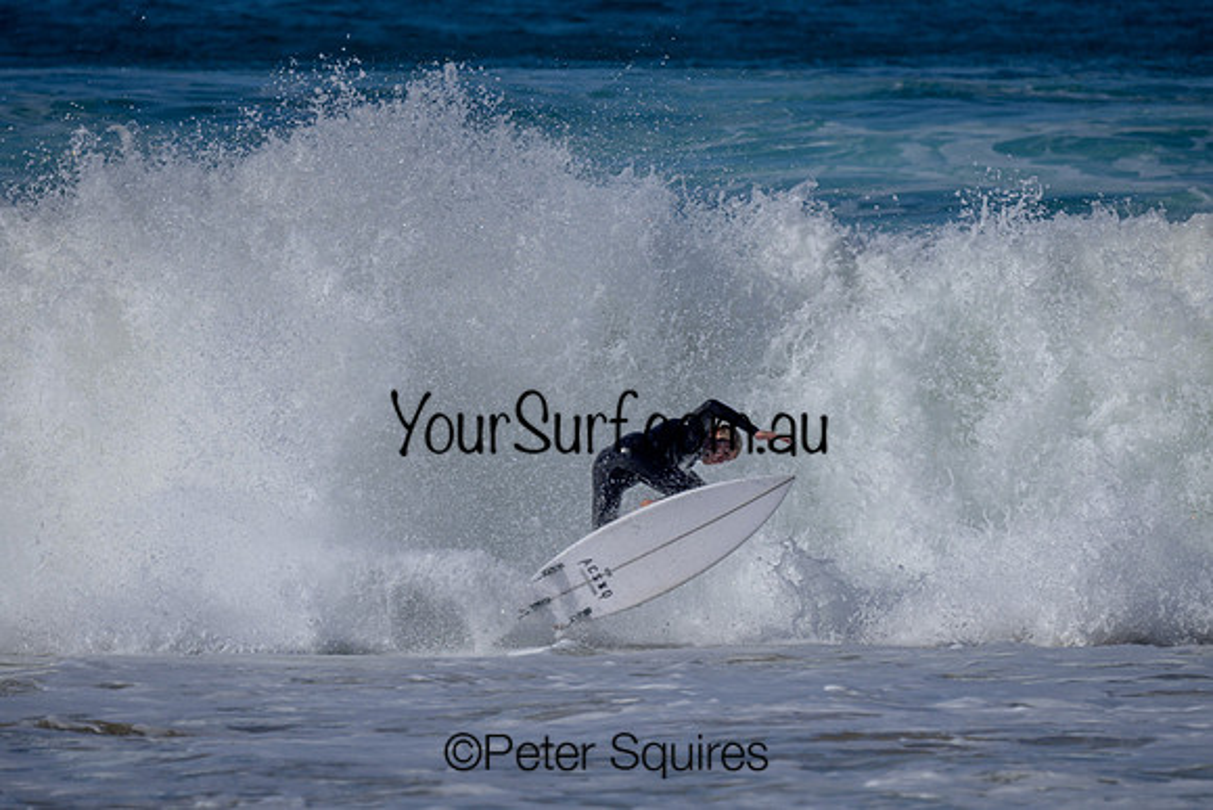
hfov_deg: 1.9
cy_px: 556
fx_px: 37037
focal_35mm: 1099
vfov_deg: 1.3
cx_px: 600
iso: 110
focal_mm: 800
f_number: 6.3
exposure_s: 1/2000
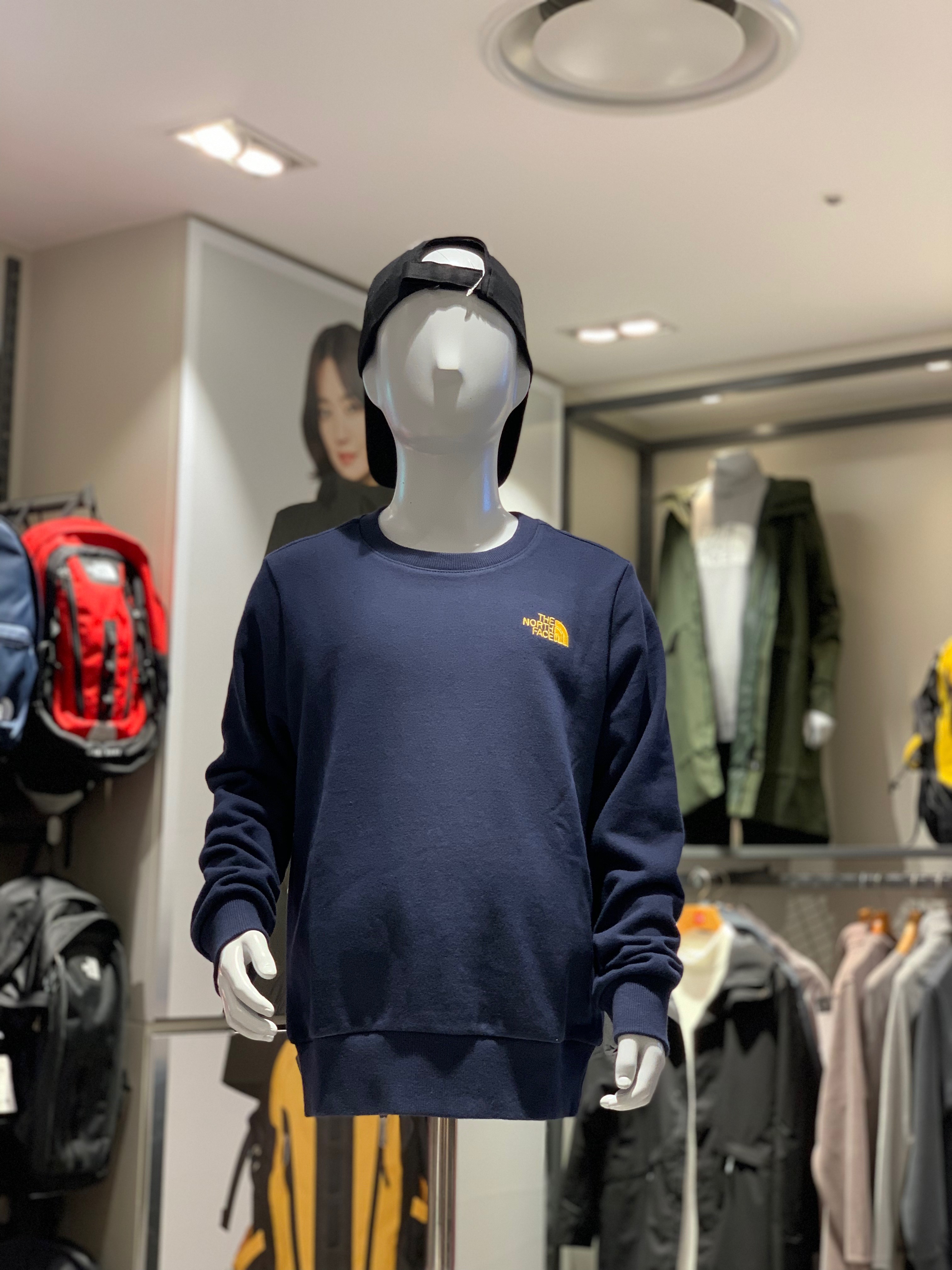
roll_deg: -1.5
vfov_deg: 36.8
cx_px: 476
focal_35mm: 52
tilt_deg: +8.7
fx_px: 1907
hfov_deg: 28.0
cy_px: 635
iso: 125
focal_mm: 6
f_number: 2.4
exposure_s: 1/60
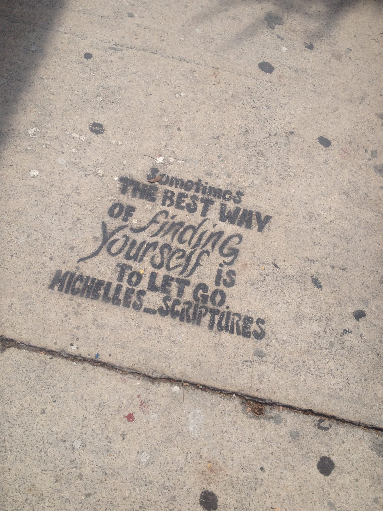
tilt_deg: -64.6
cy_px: 243
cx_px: 183
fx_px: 546
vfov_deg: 50.1
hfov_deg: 38.7
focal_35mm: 37
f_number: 2.4
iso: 50
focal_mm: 4.28
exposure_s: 1/2632
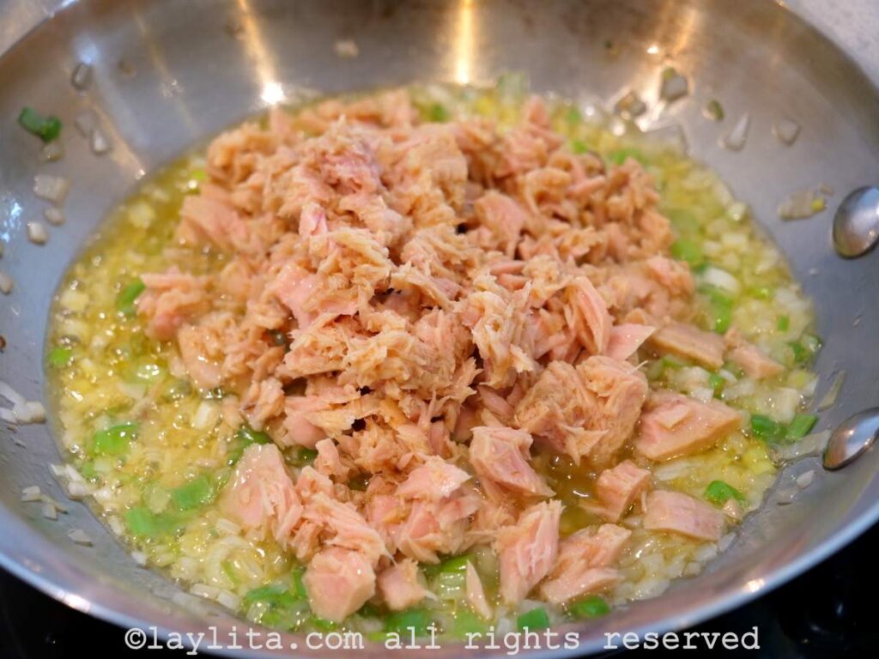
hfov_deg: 30.3
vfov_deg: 22.9
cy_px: 330
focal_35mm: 64
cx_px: 440
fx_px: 1625
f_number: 3.8
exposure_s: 1/80
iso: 1250
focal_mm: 32
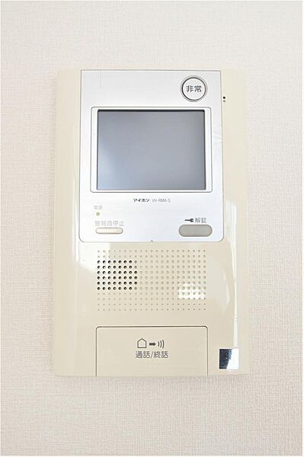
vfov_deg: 53.2
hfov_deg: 36.8
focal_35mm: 36
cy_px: 228
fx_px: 457
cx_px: 152
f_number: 5.6
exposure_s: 1/60
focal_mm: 24
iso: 100
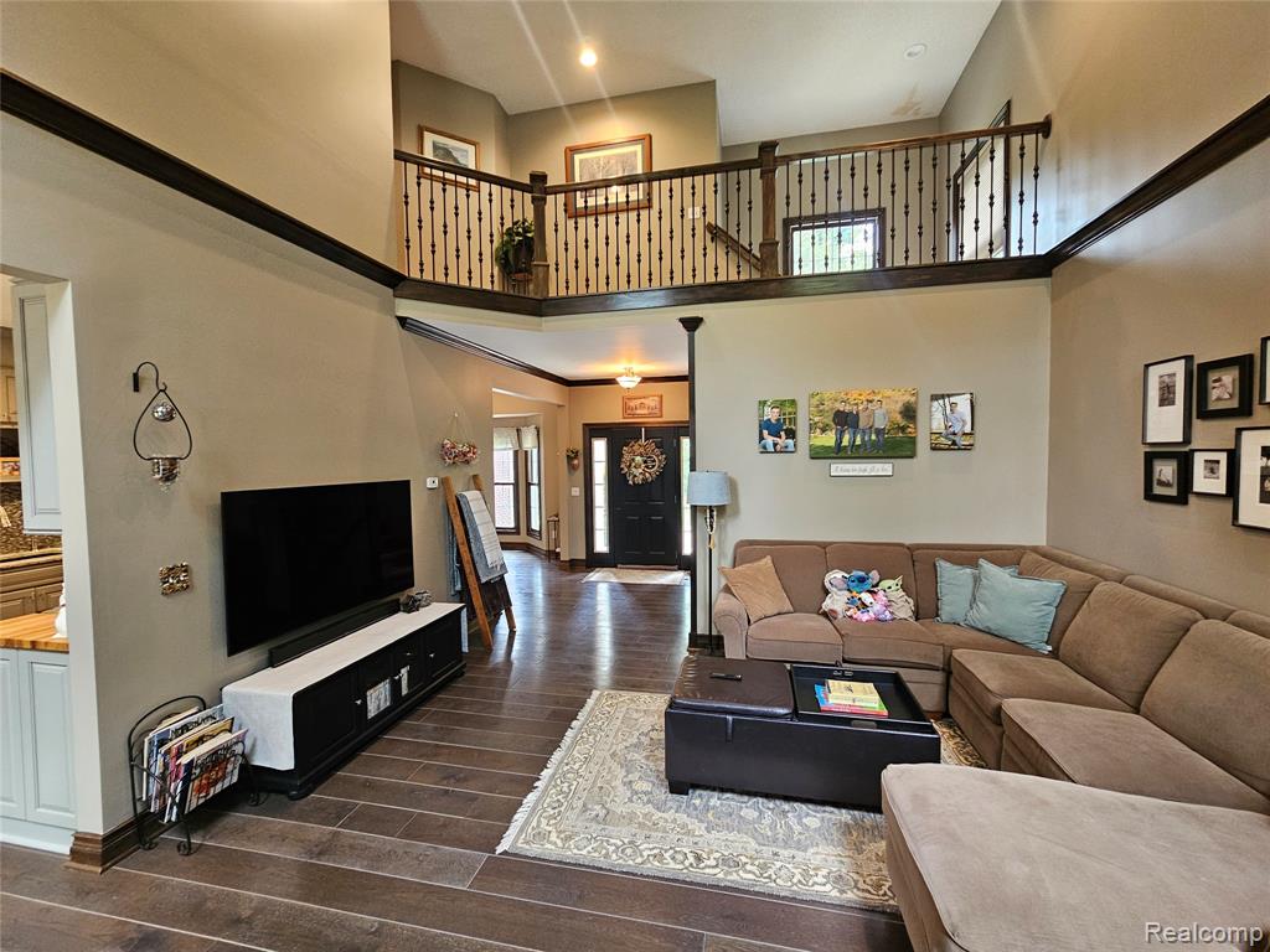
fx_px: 477
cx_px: 635
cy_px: 476
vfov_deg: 89.9
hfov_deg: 106.2
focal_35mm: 13
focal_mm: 2.2
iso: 320
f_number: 2.2
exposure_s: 1/30
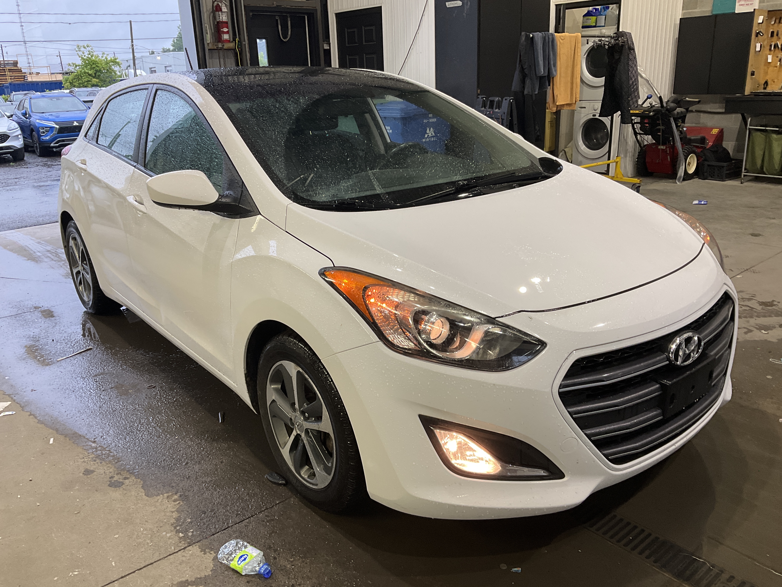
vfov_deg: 48.2
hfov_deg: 61.7
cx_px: 391
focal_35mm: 29
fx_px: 655
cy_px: 294
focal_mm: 3
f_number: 1.8
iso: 64
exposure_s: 1/120
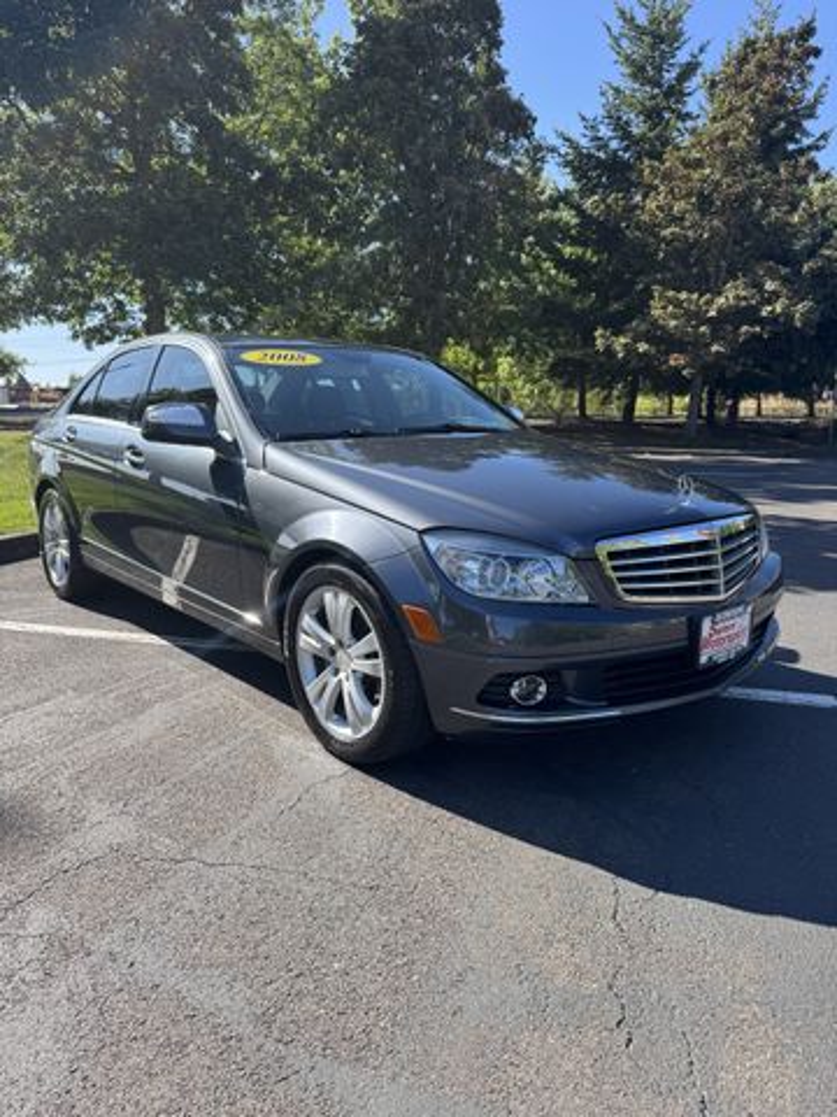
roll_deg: +0.7
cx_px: 418
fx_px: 774
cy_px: 558
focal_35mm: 24
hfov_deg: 56.8
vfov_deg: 71.6
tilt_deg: -10.4
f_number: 1.78
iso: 80
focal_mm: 6.76
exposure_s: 1/1425
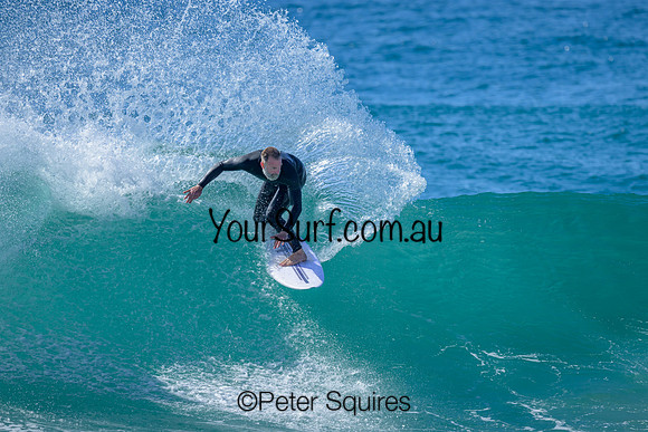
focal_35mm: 858
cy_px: 228
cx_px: 348
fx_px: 15449
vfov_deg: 1.6
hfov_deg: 2.4
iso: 360
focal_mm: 800
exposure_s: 1/2000
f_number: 6.3
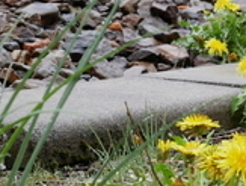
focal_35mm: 169
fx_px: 1204
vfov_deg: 8.8
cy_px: 75
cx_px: 207
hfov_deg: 11.6
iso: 200
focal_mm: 23
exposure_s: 1/160
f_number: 5.6
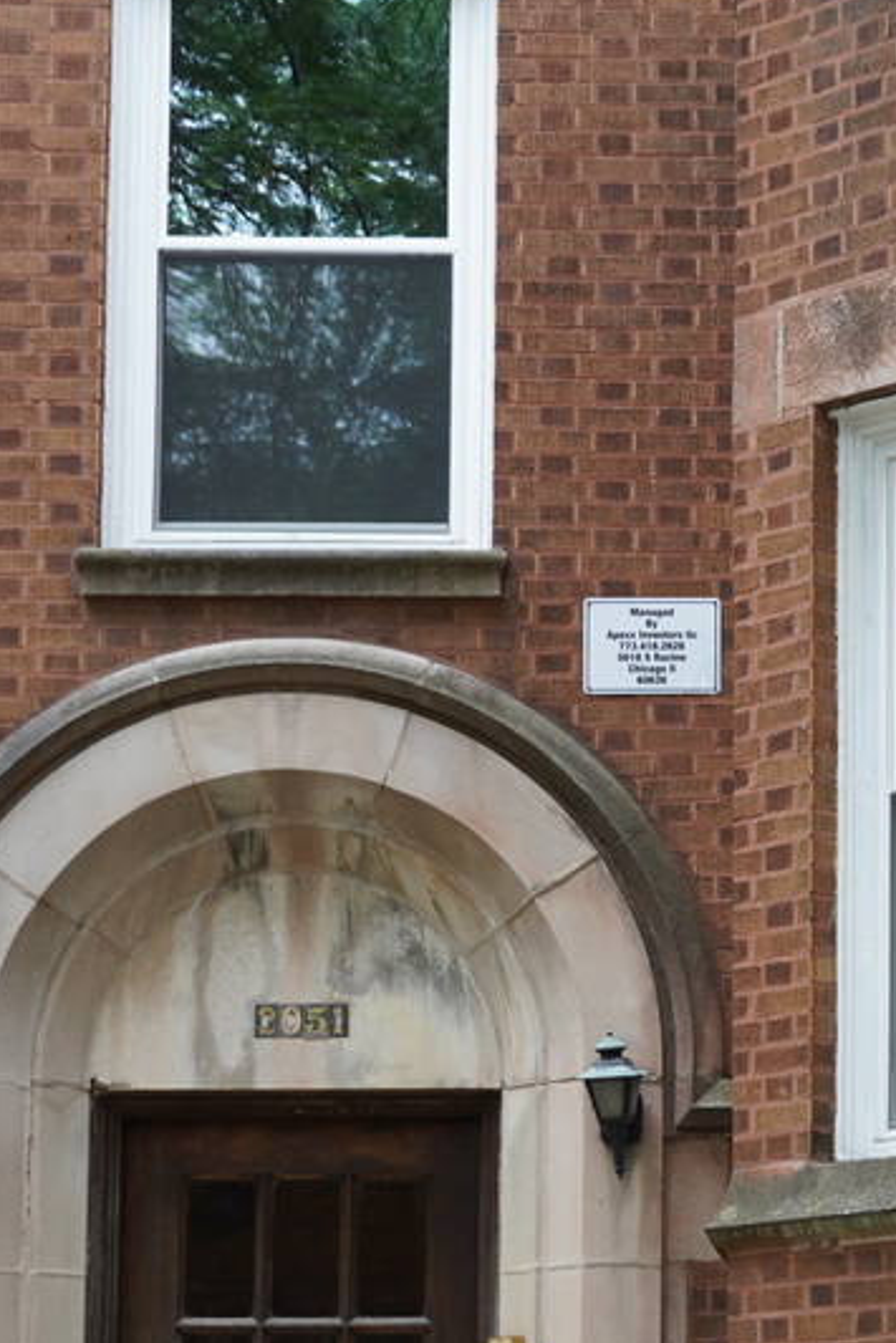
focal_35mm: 137
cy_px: 1083
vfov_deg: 14.9
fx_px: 5111
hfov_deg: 9.7
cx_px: 1348
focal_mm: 30
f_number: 4.5
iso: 100
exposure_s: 1/50
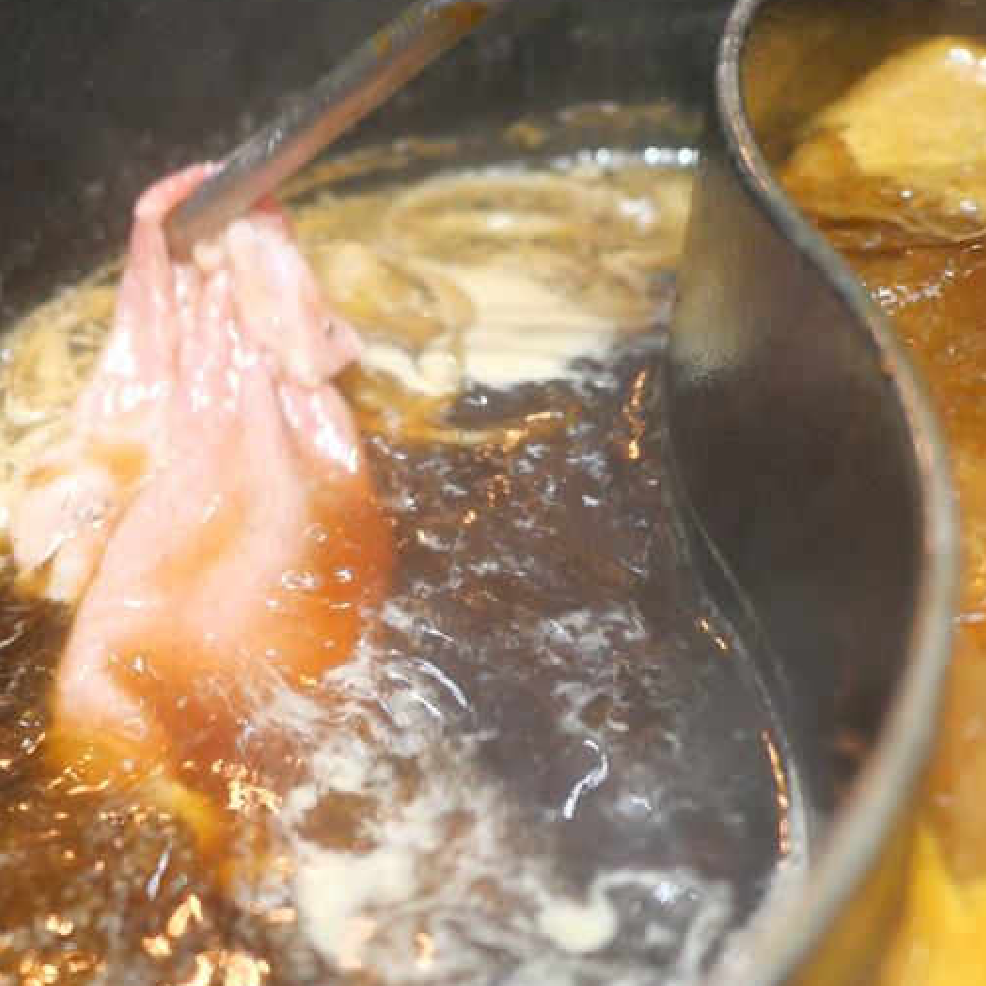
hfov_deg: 31.7
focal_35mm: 53
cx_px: 274
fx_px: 1708
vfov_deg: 31.9
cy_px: 678
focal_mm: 15
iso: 2000
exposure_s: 1/125
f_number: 1.7
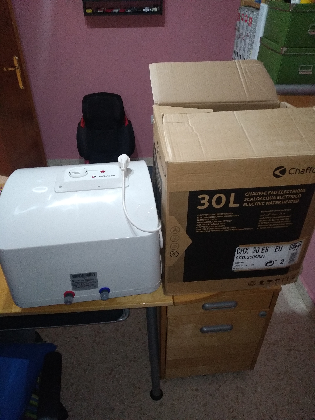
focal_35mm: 26
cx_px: 158
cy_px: 210
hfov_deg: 53.1
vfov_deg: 67.3
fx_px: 315
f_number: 2.2
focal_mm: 3.82
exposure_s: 1/14
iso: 1000
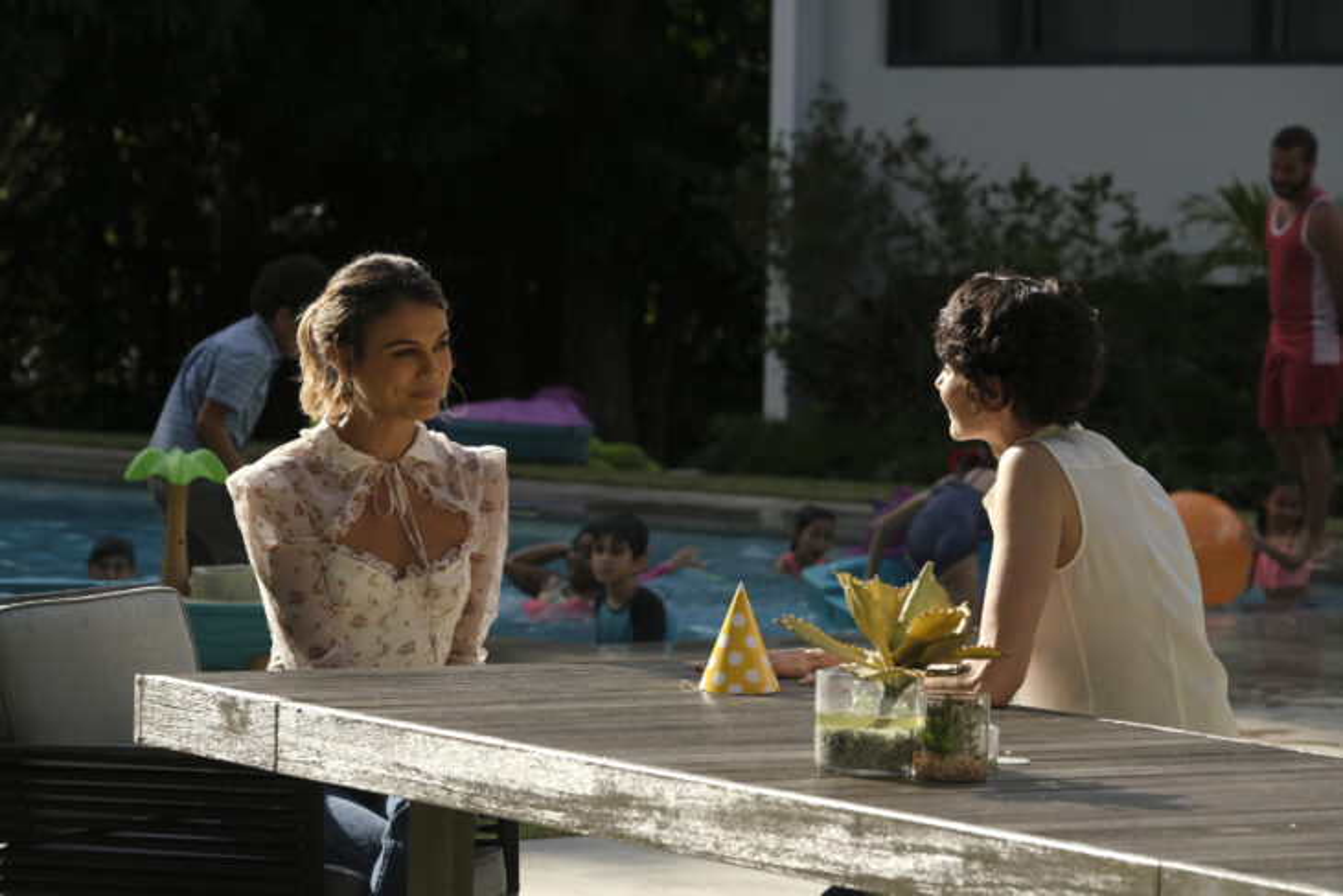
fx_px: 6455
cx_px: 672
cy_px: 448
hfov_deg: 11.9
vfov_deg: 7.9
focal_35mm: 173
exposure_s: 1/800
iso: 640
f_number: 7.1
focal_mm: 115
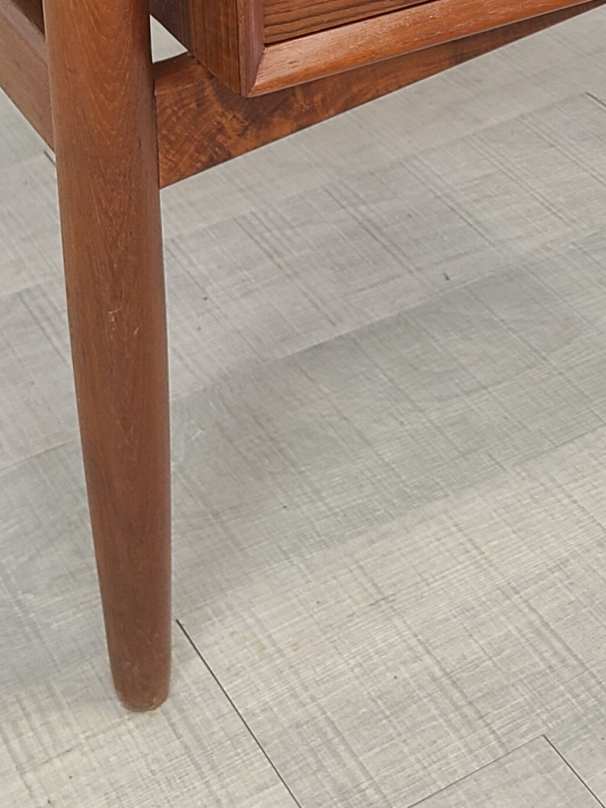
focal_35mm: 76
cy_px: -213
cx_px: 273
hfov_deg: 19.4
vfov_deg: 23.1
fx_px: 1773
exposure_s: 1/50
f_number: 1.8
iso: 80
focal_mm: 5.4
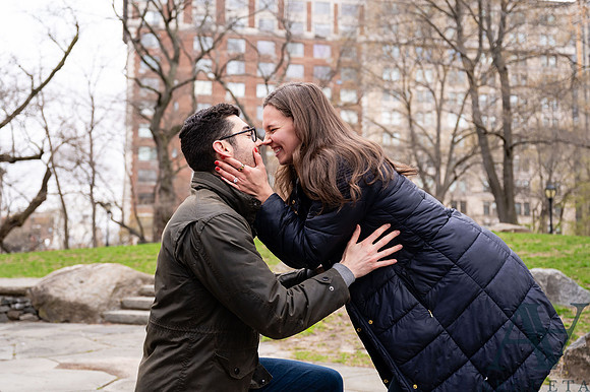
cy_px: 171
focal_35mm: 45
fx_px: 739
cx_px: 281
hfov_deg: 43.5
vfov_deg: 29.7
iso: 400
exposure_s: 1/200
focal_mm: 40
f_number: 3.2
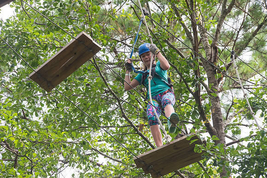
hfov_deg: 11.7
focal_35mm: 175
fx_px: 1298
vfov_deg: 7.9
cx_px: 134
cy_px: 89
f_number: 7.1
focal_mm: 175
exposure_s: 1/800
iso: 1250
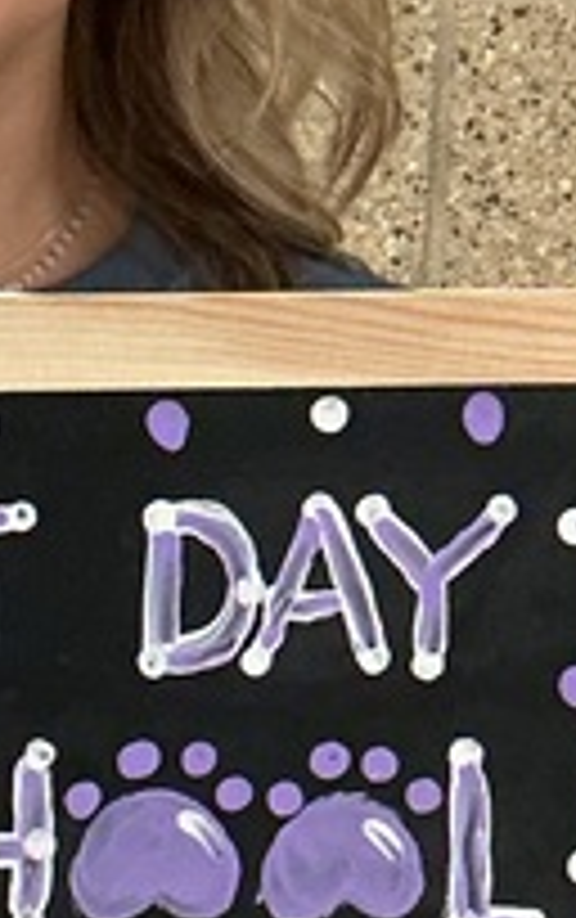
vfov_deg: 13.5
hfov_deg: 8.5
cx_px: -9
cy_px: 630
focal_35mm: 154
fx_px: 3857
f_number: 1.8
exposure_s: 1/40
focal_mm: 3
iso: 250
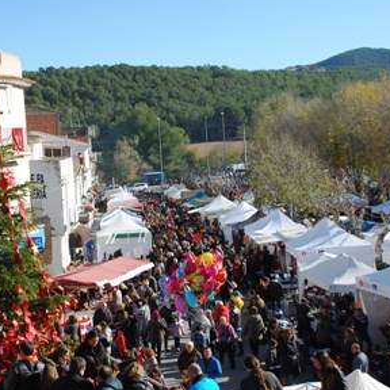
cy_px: 209
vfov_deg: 27.7
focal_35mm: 62
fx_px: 790
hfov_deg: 27.5
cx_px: 127
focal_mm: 28
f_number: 7.1
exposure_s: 1/200
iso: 100
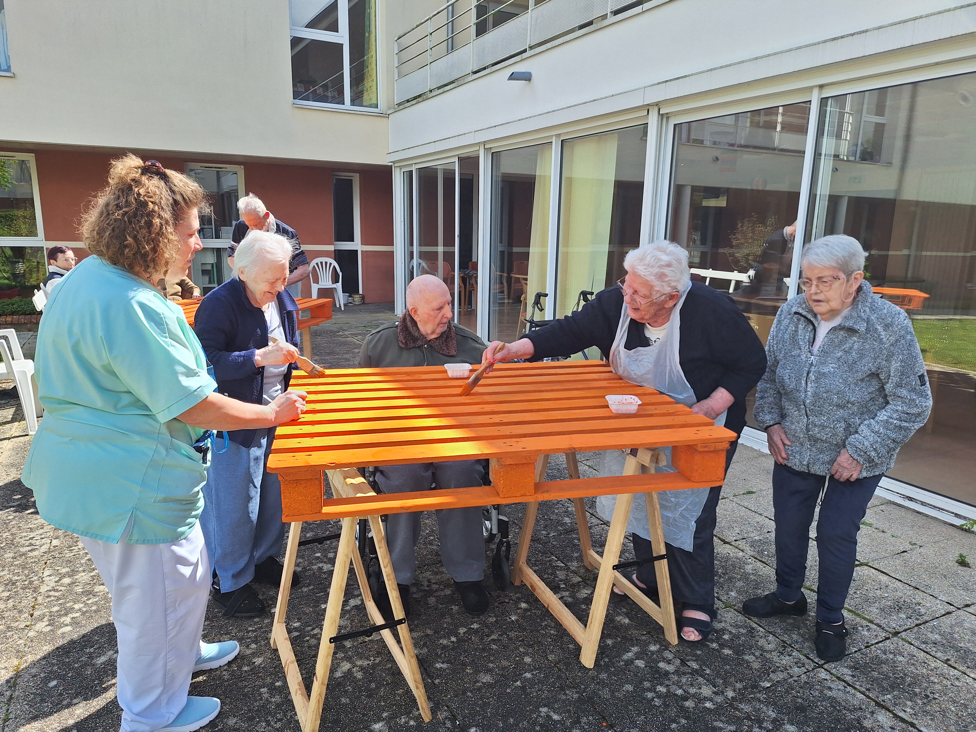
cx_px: 488
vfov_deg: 58.9
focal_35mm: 23
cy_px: 366
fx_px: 648
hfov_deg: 73.9
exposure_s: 1/1218
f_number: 1.8
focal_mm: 5.54
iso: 40
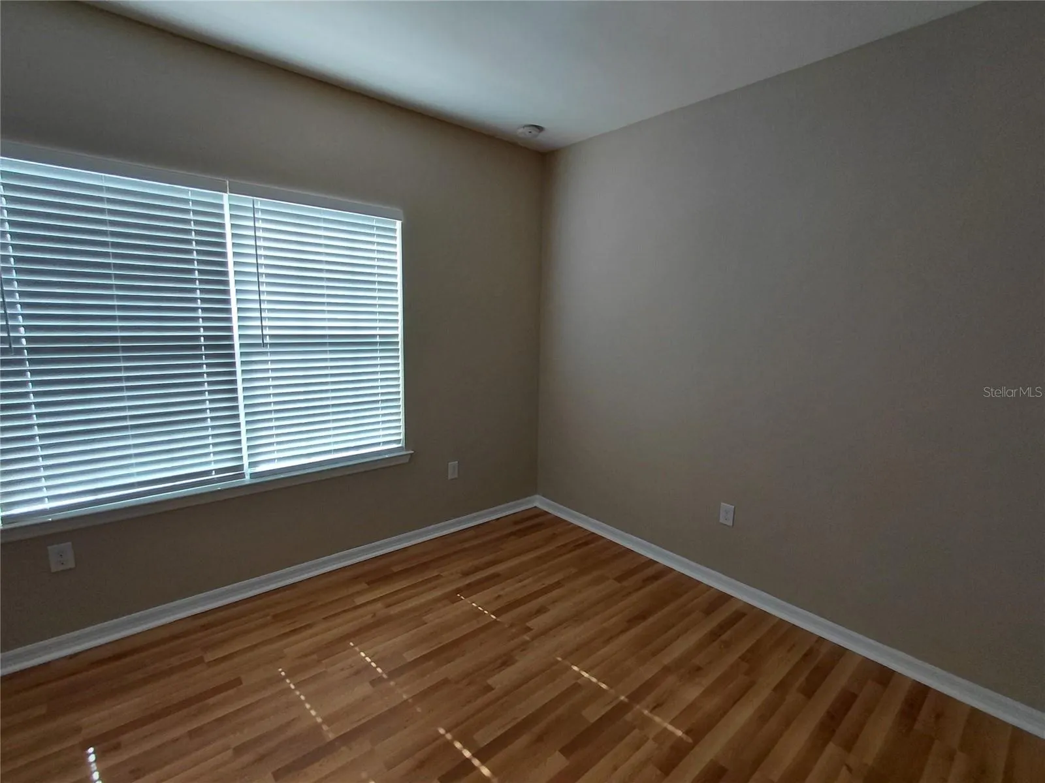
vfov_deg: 78.1
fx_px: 483
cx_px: 522
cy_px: 392
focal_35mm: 16
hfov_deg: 94.5
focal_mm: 1.64
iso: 50
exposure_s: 1/120
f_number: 2.2
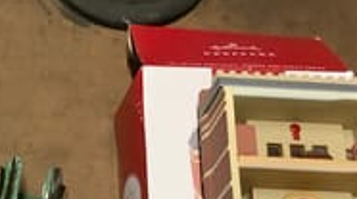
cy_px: 292
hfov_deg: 22.4
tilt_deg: -72.0
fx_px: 860
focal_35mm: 91
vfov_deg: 12.6
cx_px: -10
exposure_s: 1/50
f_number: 2.4
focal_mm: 3.3
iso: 320
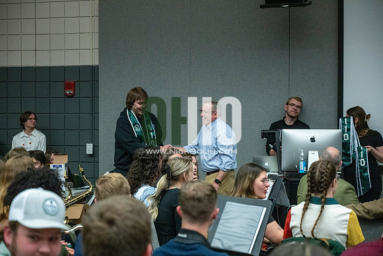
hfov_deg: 28.8
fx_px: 745
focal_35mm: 70
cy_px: 128
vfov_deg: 19.5
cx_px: 192
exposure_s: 1/500
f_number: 4
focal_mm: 70
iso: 10000
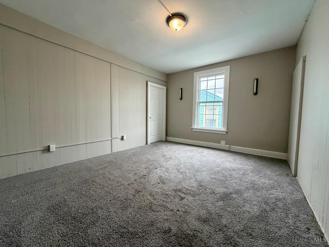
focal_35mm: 14
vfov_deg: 85.7
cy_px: 124
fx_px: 133
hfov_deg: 102.1
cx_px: 164
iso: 200
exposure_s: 1/121
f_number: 2.2
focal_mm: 2.22
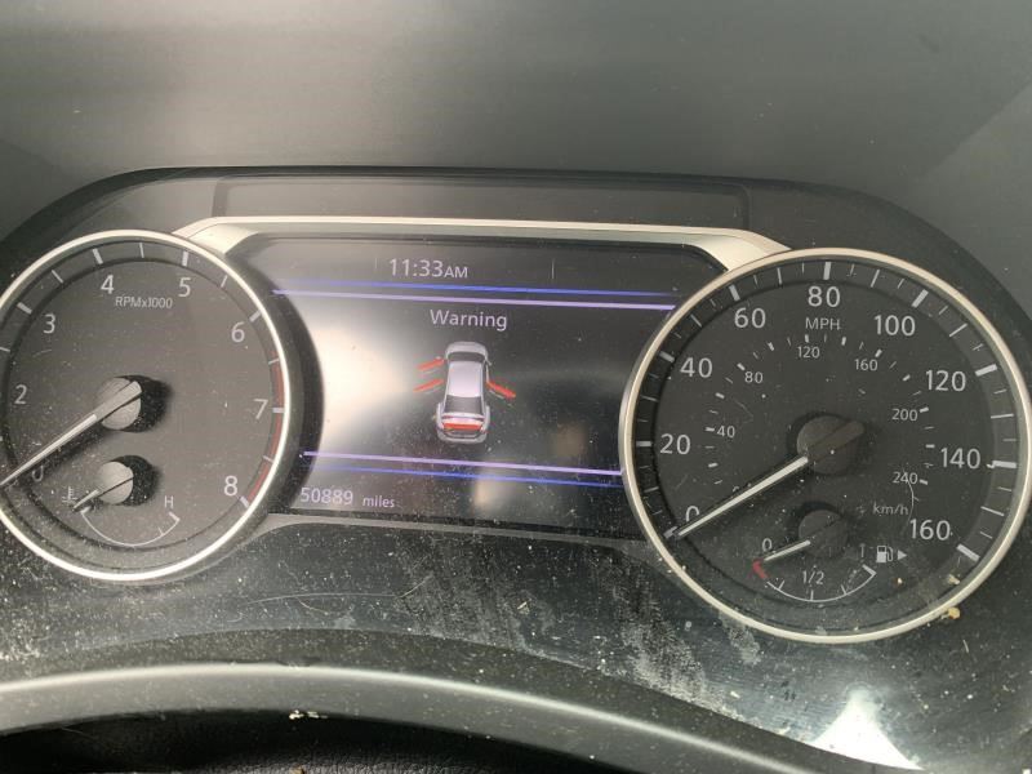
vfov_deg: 53.1
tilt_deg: -24.8
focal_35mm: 26
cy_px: 387
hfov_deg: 67.3
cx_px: 516
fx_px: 775
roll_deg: +0.1
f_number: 1.8
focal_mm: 4.25
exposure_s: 1/60
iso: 200
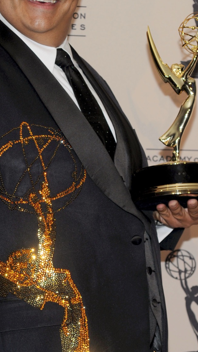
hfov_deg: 5.9
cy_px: 176
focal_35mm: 204
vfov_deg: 10.6
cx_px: 55
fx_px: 1905
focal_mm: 112
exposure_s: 1/250
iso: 400
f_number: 7.1
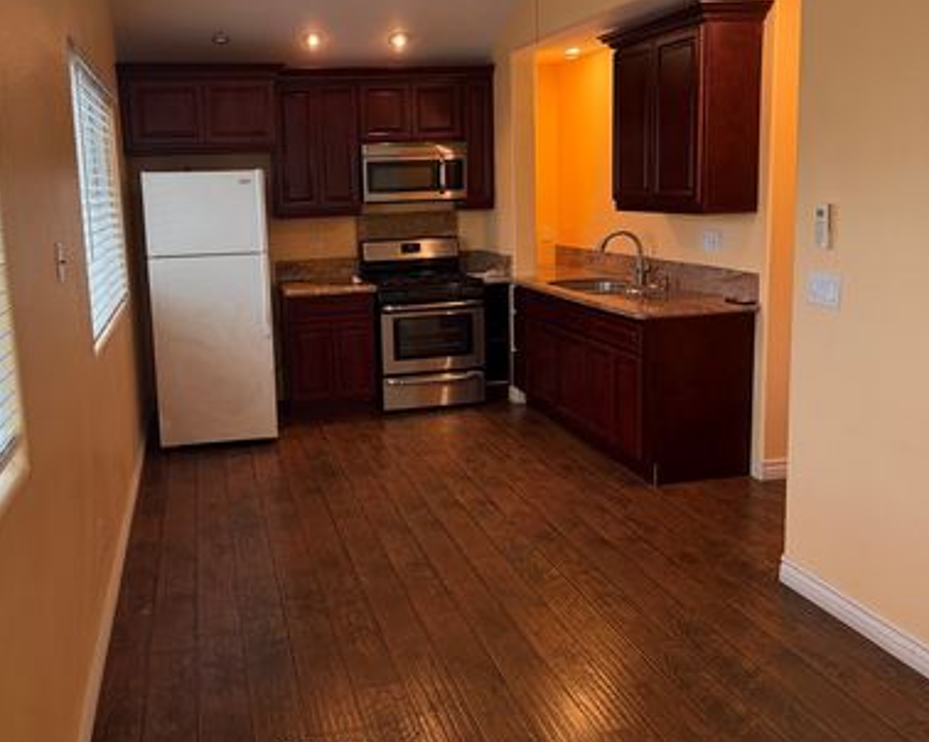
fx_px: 852
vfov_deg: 46.9
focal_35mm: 31
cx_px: 374
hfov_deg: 56.8
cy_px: 311
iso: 250
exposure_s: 1/120
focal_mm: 6.76
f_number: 1.78
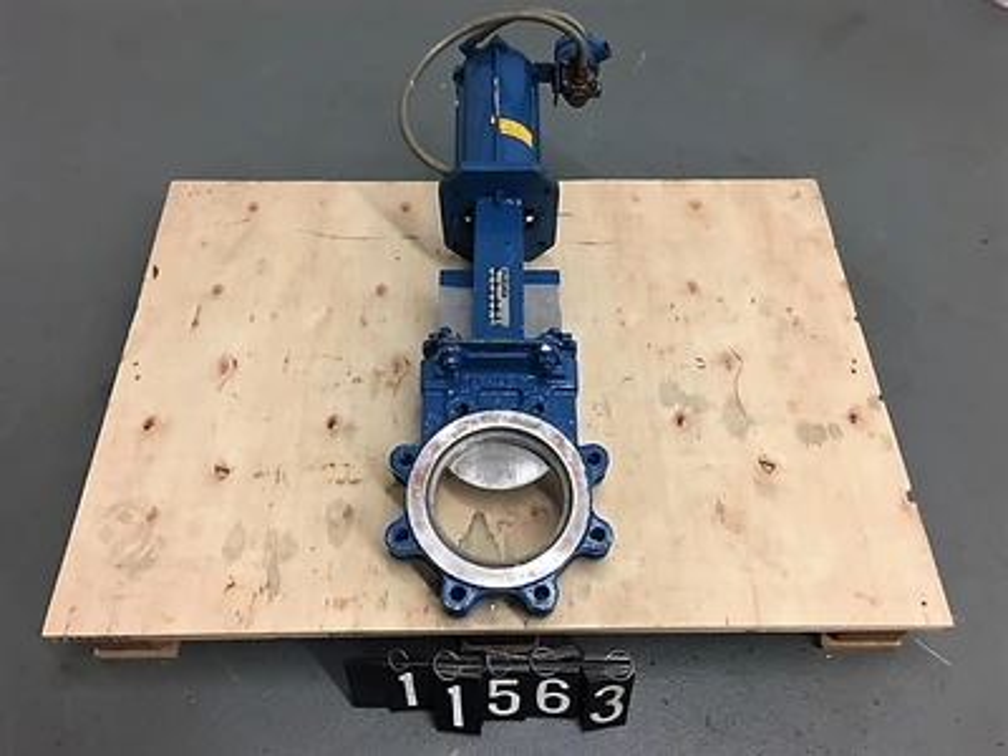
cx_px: 504
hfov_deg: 61.7
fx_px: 844
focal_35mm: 29
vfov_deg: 48.2
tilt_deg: -55.9
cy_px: 378
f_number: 2.2
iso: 100
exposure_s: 1/30
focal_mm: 4.15
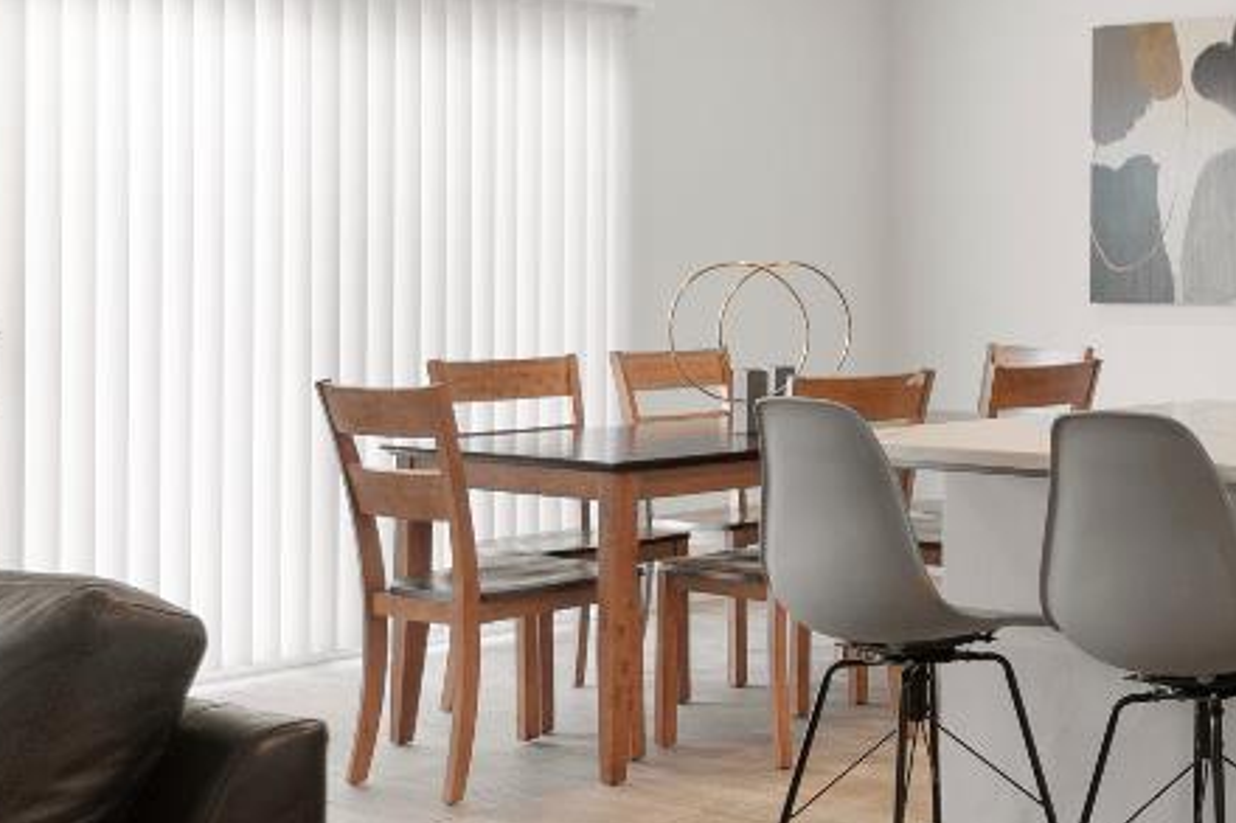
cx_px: 1660
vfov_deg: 23.3
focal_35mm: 58
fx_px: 1990
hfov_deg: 27.8
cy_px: 272
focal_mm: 17
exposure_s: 1/25
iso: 500
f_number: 2.8
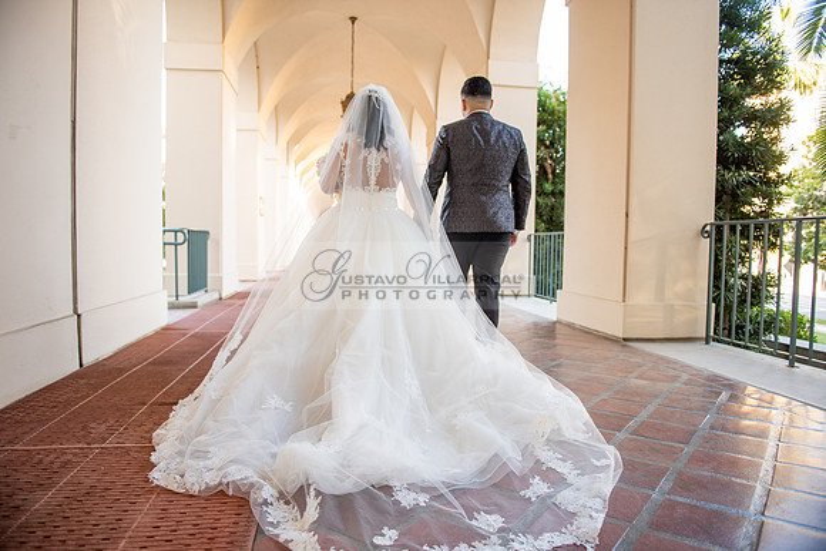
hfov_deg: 73.7
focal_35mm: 24
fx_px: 551
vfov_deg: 53.2
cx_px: 413
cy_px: 276
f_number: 2.8
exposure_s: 1/160
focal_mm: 24
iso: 500
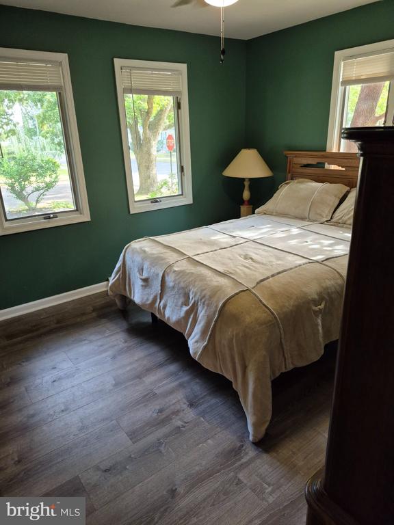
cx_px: 197
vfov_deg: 73.9
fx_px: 349
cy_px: 262
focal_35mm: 23
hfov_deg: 58.9
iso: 400
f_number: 1.8
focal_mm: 5.4
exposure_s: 1/120
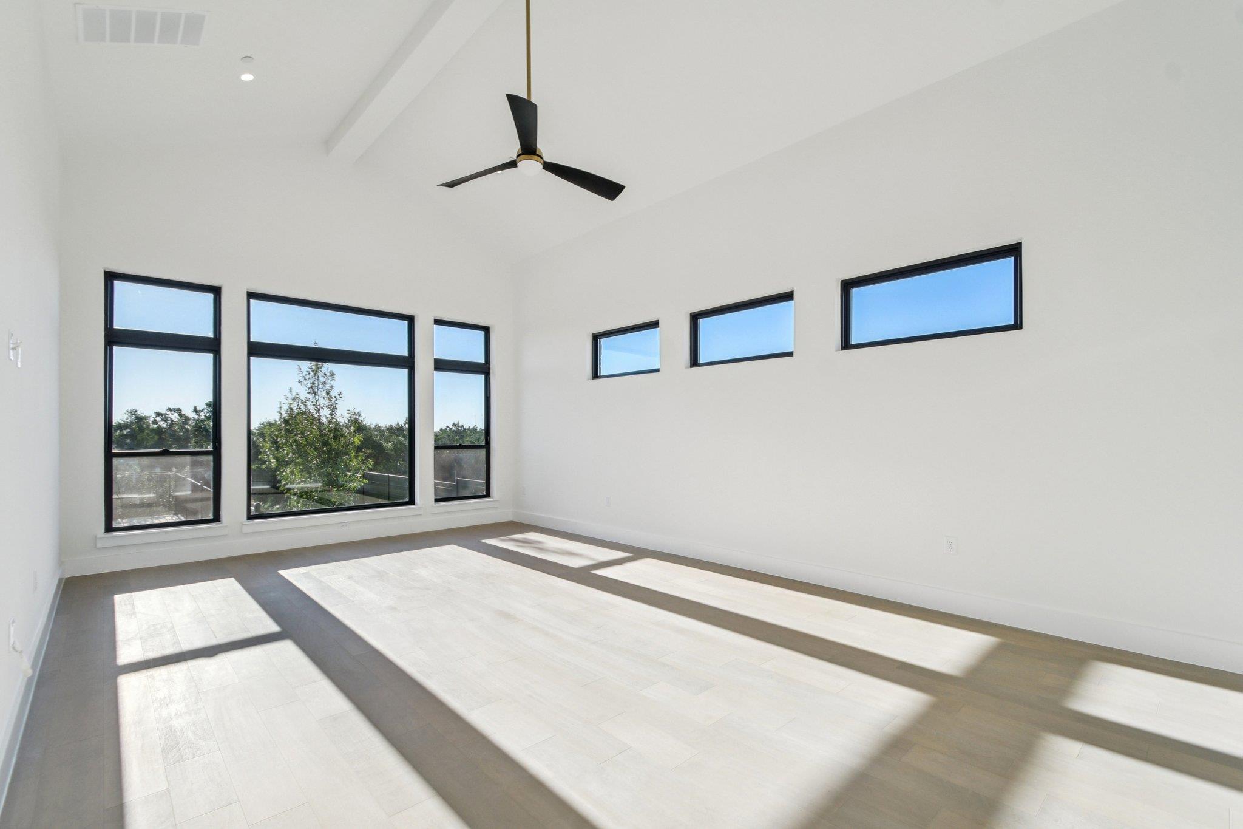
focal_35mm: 15
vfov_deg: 77.3
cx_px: 622
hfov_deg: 100.4
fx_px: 518
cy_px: 414
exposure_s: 1/640
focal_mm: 10
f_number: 8
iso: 400
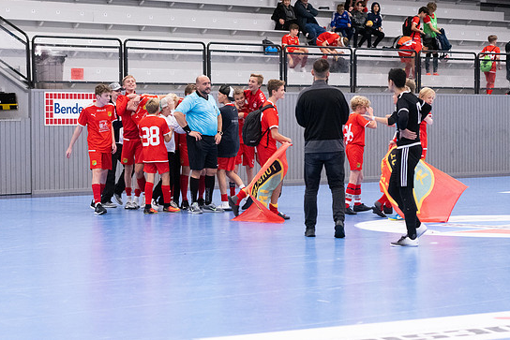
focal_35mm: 114
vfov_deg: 12.0
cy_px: 160
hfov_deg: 17.9
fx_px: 1615
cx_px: 244
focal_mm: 70
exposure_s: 1/400
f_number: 3.2
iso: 5600
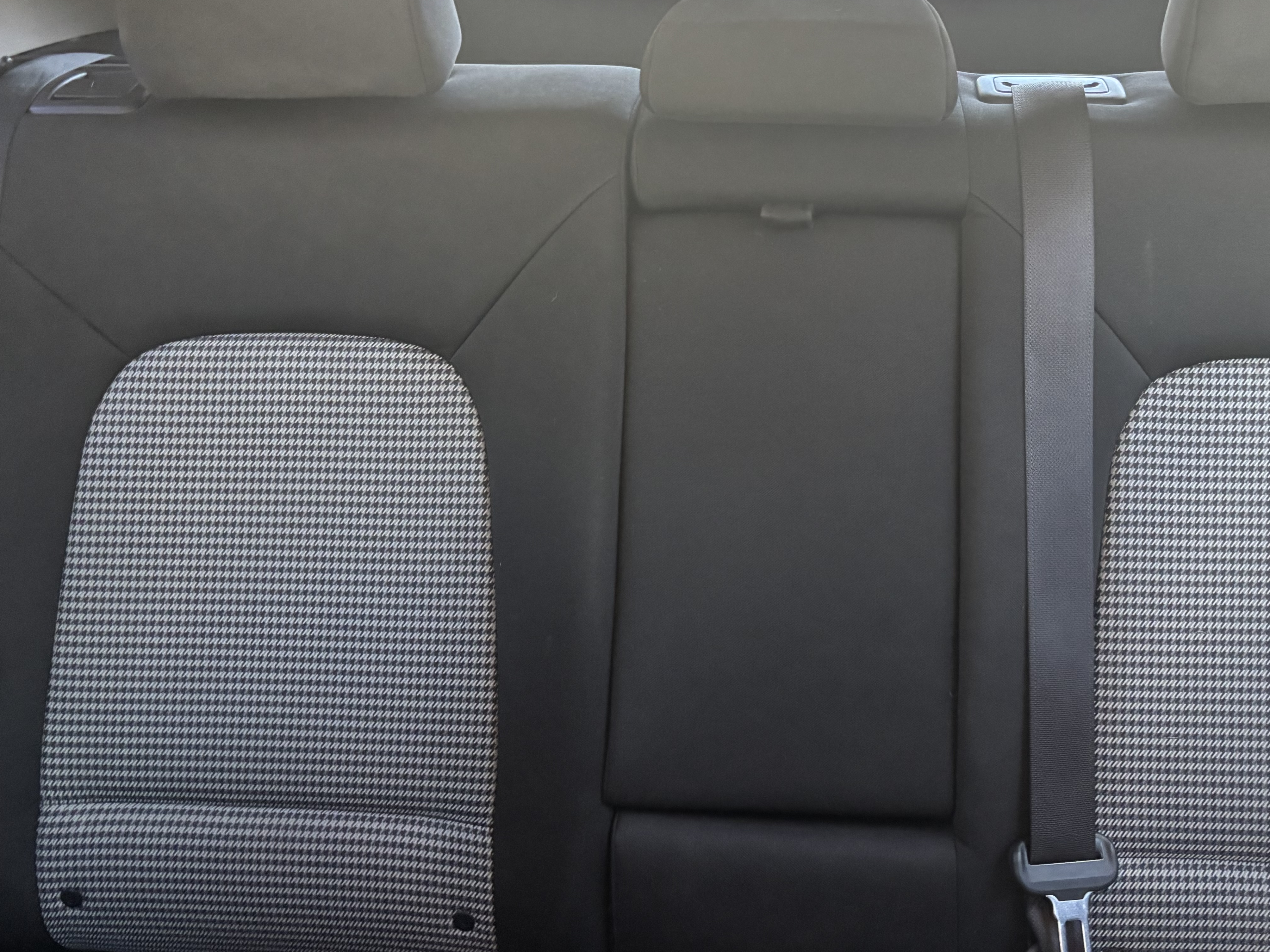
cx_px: 766
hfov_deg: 49.8
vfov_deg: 38.3
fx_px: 1357
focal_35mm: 37
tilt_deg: -23.5
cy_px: 325
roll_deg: -2.0
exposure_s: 1/60
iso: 400
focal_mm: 5.96
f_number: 1.6
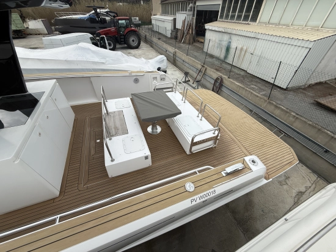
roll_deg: +0.4
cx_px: 168
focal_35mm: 14
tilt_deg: -40.8
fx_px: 136
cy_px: 126
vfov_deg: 85.7
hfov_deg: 102.0
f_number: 2.2
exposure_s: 1/1167
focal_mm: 2.22
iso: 50
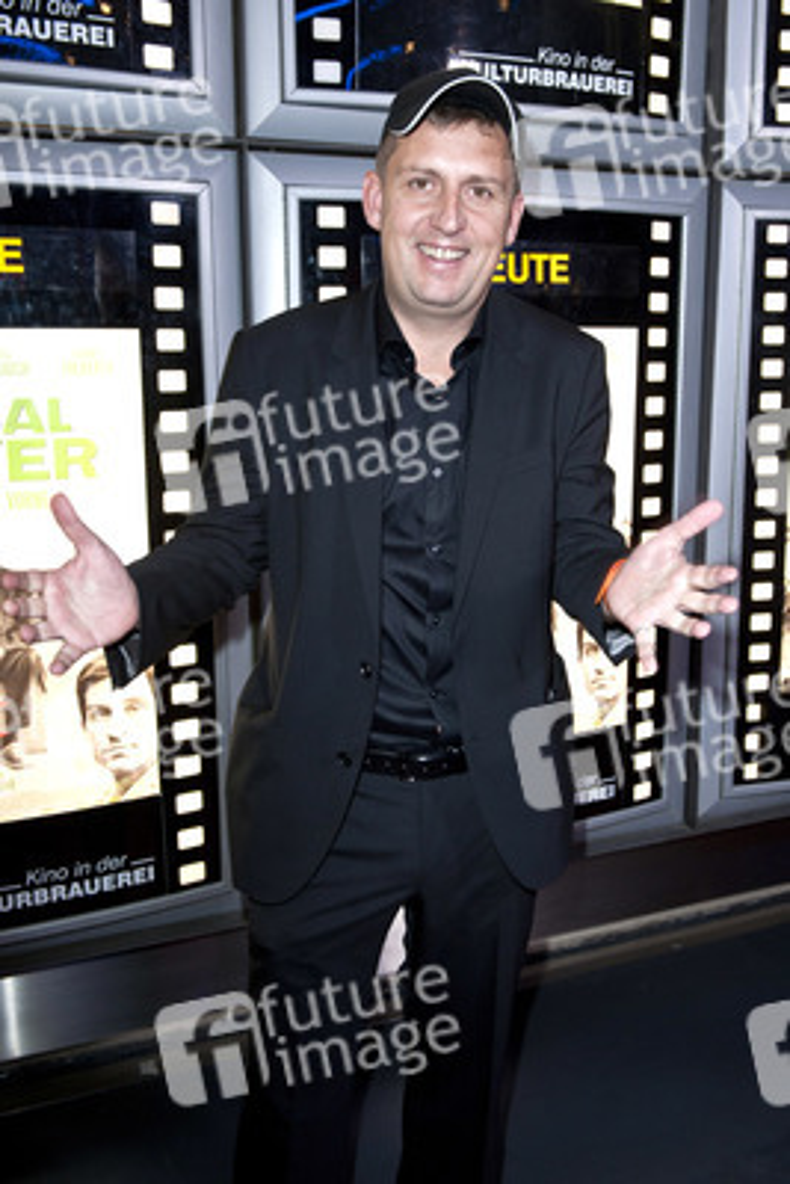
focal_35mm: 32
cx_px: 395
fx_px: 1052
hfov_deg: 41.1
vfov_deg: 58.7
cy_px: 592
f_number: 5
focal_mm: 32
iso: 800
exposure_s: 1/80
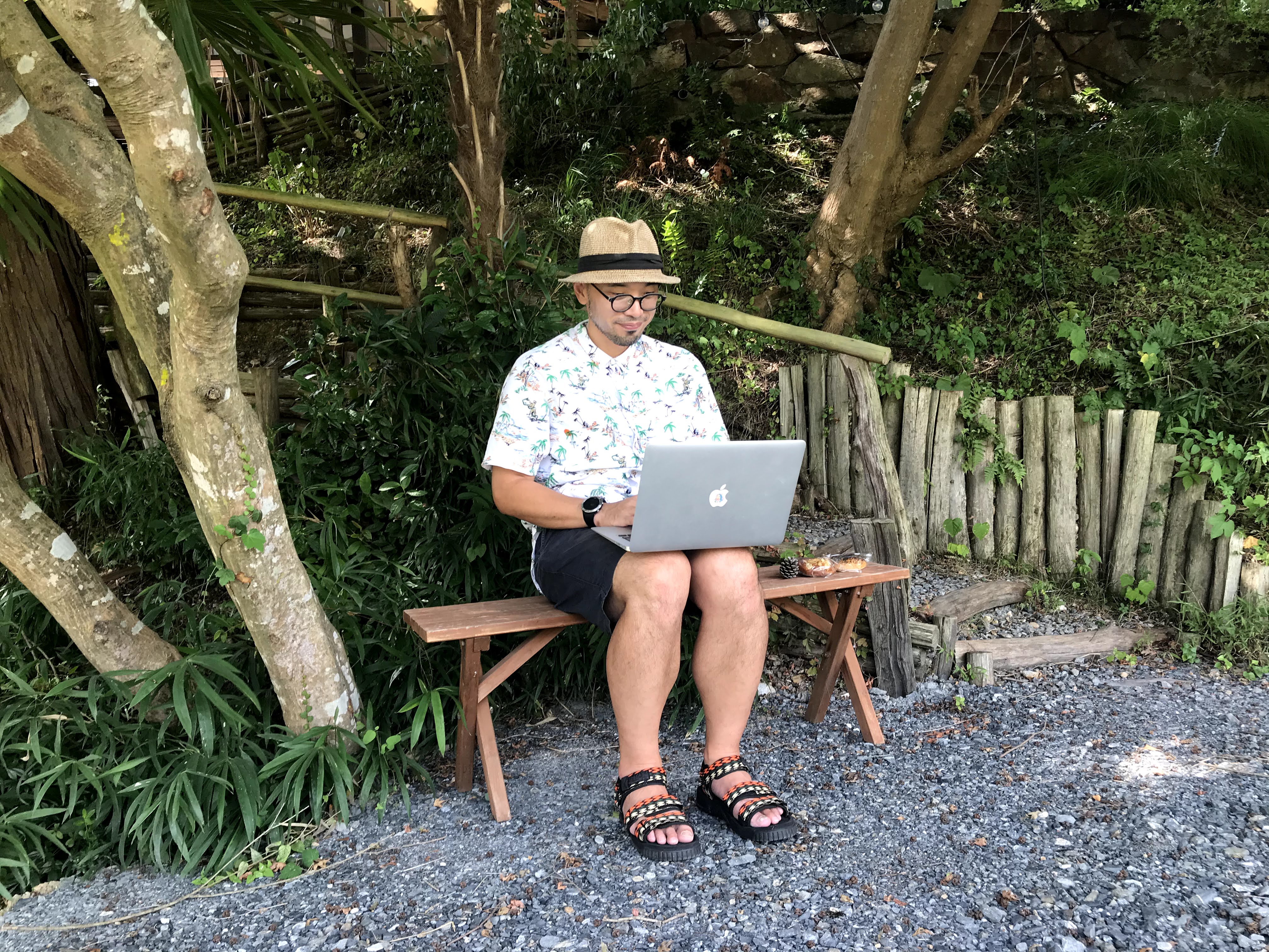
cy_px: 476
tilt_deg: +1.6
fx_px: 1026
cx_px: 634
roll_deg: +3.0
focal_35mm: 28
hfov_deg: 63.4
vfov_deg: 49.7
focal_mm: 3.99
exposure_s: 1/120
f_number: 1.8
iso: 25
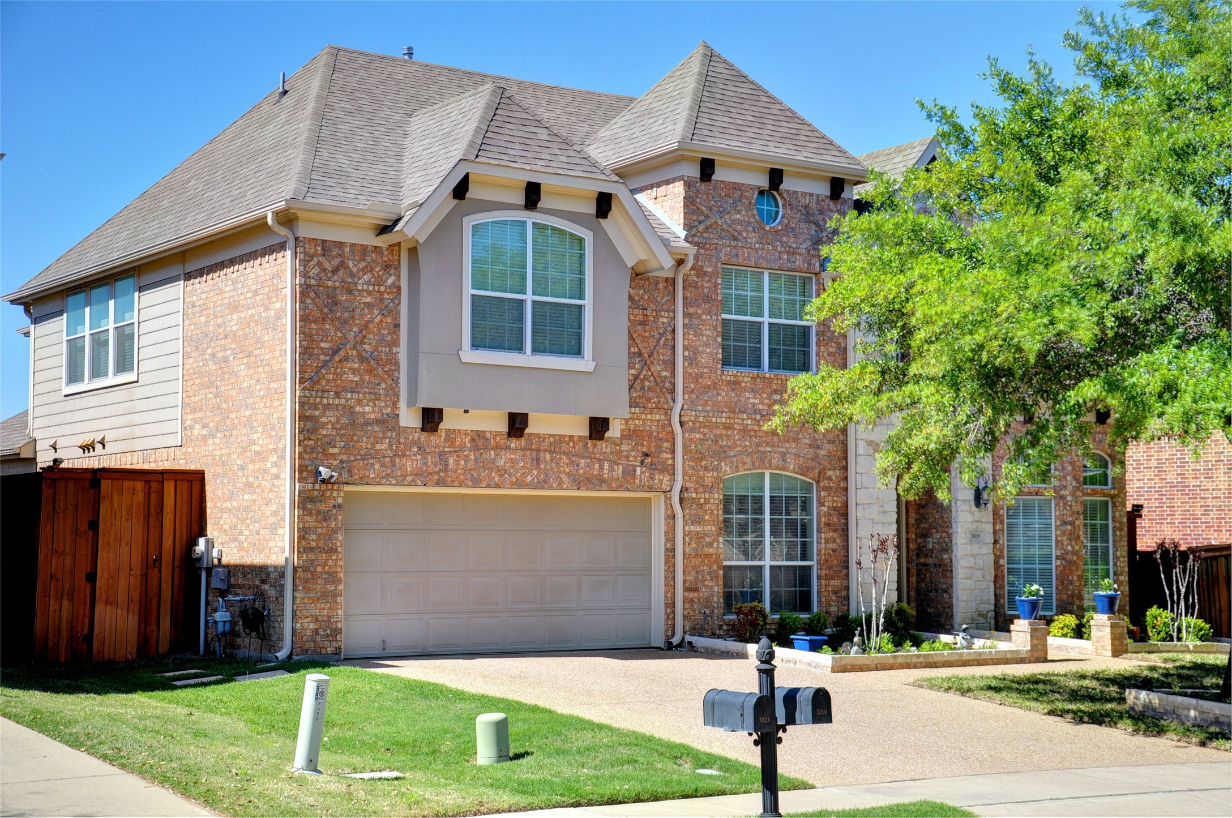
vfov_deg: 25.7
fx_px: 1794
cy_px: 409
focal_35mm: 52
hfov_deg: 37.9
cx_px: 616
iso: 200
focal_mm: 35
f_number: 5
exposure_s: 1/1250
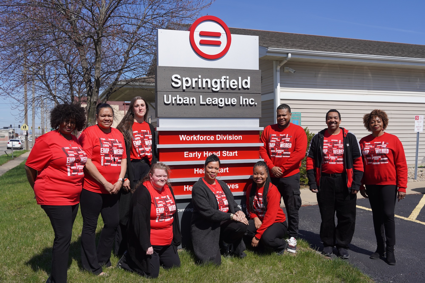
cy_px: 142
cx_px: 212
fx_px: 413
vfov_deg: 37.8
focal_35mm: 35
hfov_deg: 54.4
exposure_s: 1/800
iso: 100
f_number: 5.6
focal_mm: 35
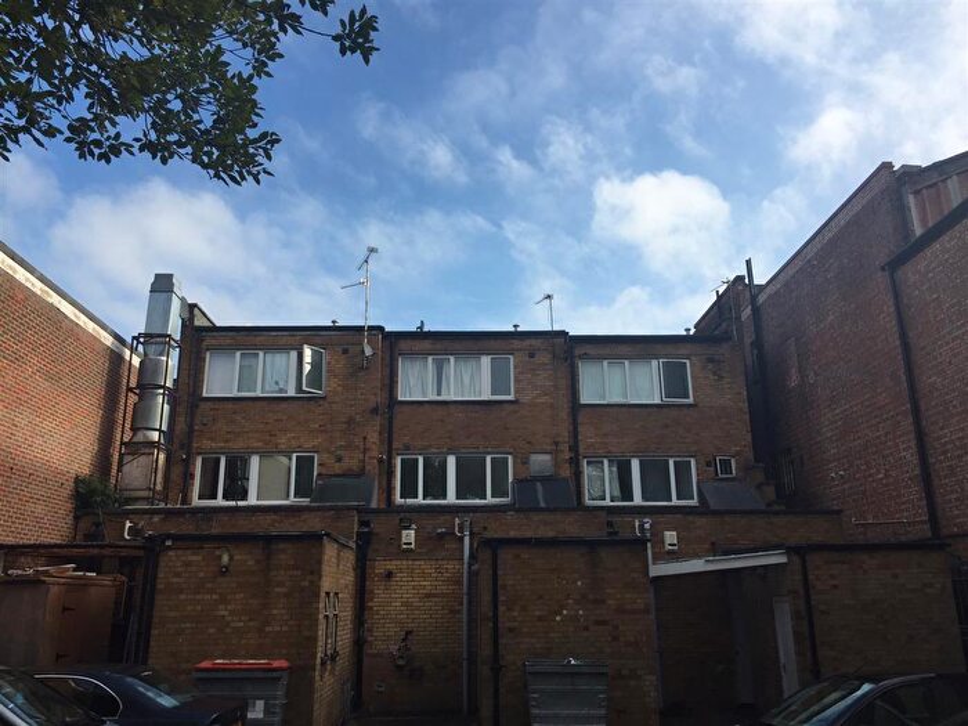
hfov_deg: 61.7
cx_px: 484
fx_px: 811
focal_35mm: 29
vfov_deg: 48.2
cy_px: 363
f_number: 2.2
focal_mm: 4.15
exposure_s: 1/1199
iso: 32
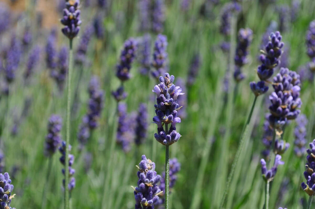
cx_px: 158
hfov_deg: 24.6
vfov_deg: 16.5
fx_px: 721
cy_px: 104
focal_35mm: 82
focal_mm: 55
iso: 200
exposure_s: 1/250
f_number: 8
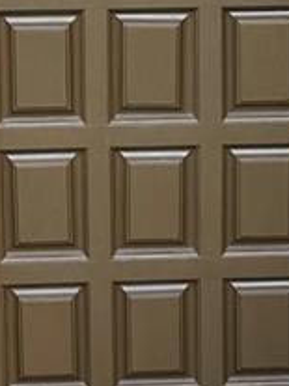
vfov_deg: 13.0
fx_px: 1683
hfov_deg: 9.8
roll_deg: +2.7
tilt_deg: -8.1
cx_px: 201
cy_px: 24
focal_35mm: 151
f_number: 1.6
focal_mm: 4.2
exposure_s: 1/121
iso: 100
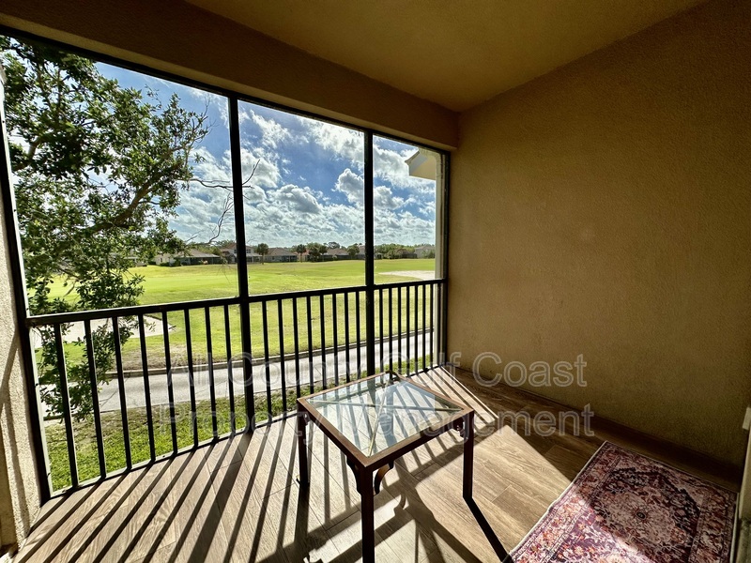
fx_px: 304
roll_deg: +0.1
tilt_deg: -5.9
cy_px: 282
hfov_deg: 102.1
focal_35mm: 14
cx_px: 376
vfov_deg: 85.7
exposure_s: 1/2959
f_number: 2.2
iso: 50
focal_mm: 2.22
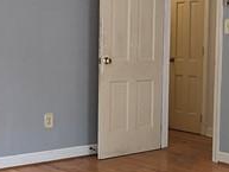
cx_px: 193
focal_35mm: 69
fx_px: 457
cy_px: 75
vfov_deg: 21.3
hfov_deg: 27.4
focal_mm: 2.2
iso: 100
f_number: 2.2
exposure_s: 1/60
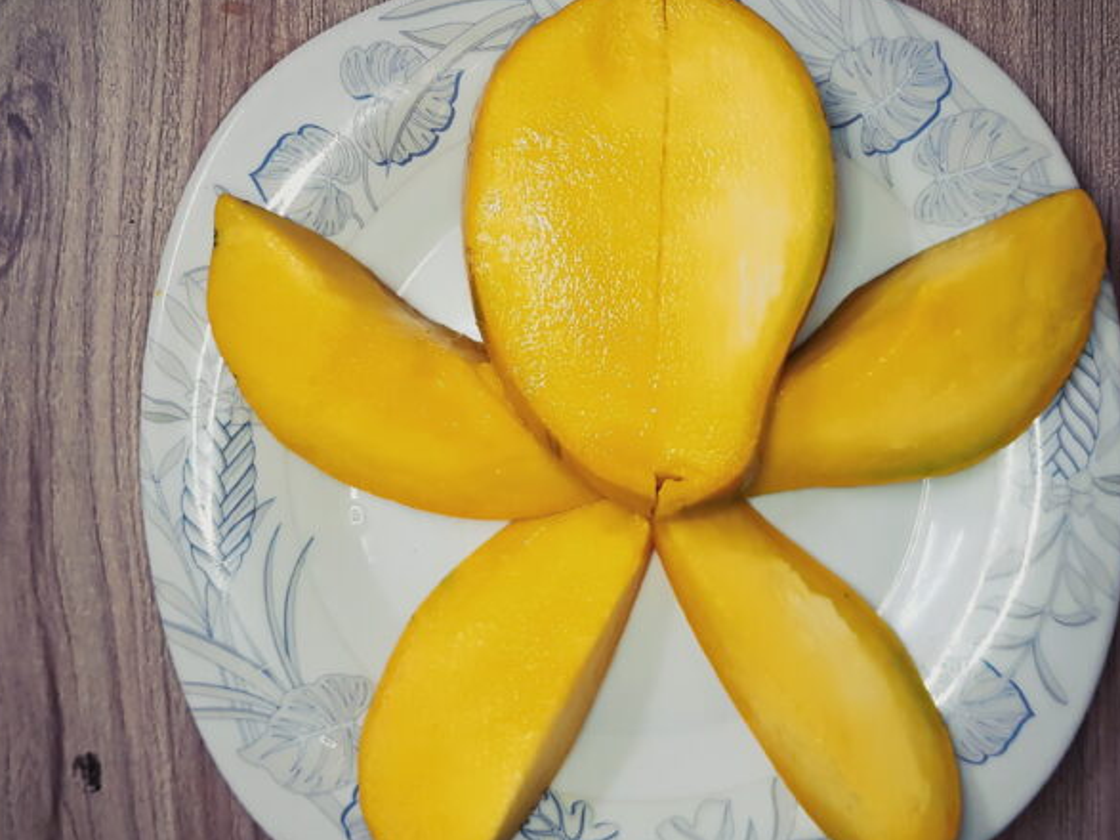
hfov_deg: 53.9
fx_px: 1100
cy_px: 449
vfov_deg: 41.8
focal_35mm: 34
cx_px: 612
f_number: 1.7
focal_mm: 4.2
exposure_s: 1/33
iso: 160
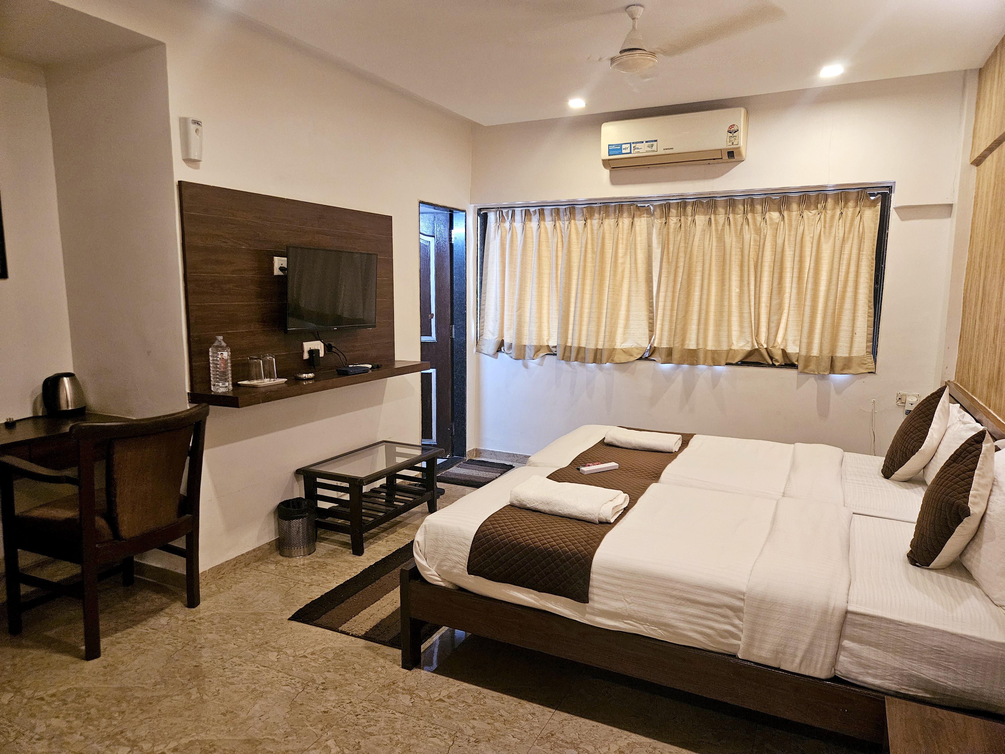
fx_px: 668
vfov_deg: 58.9
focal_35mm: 23
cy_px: 377
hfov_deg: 73.9
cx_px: 502
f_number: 1.8
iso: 640
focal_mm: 5.4
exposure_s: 1/100
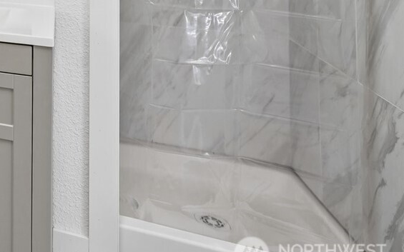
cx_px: -199
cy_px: -122
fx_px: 539
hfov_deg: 27.9
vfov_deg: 22.0
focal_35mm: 49
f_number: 8
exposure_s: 1/20
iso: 400
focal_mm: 16
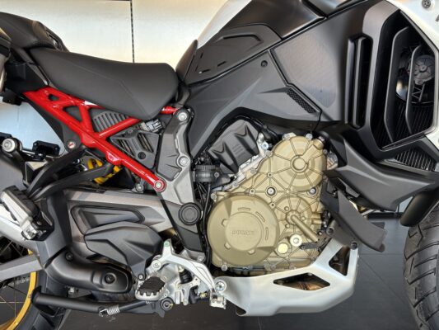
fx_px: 330
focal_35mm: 26
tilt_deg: -10.1
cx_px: 220
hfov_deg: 67.3
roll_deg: -0.5
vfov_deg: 53.1
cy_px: 165
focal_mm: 5.96
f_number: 1.6
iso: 80
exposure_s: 1/100
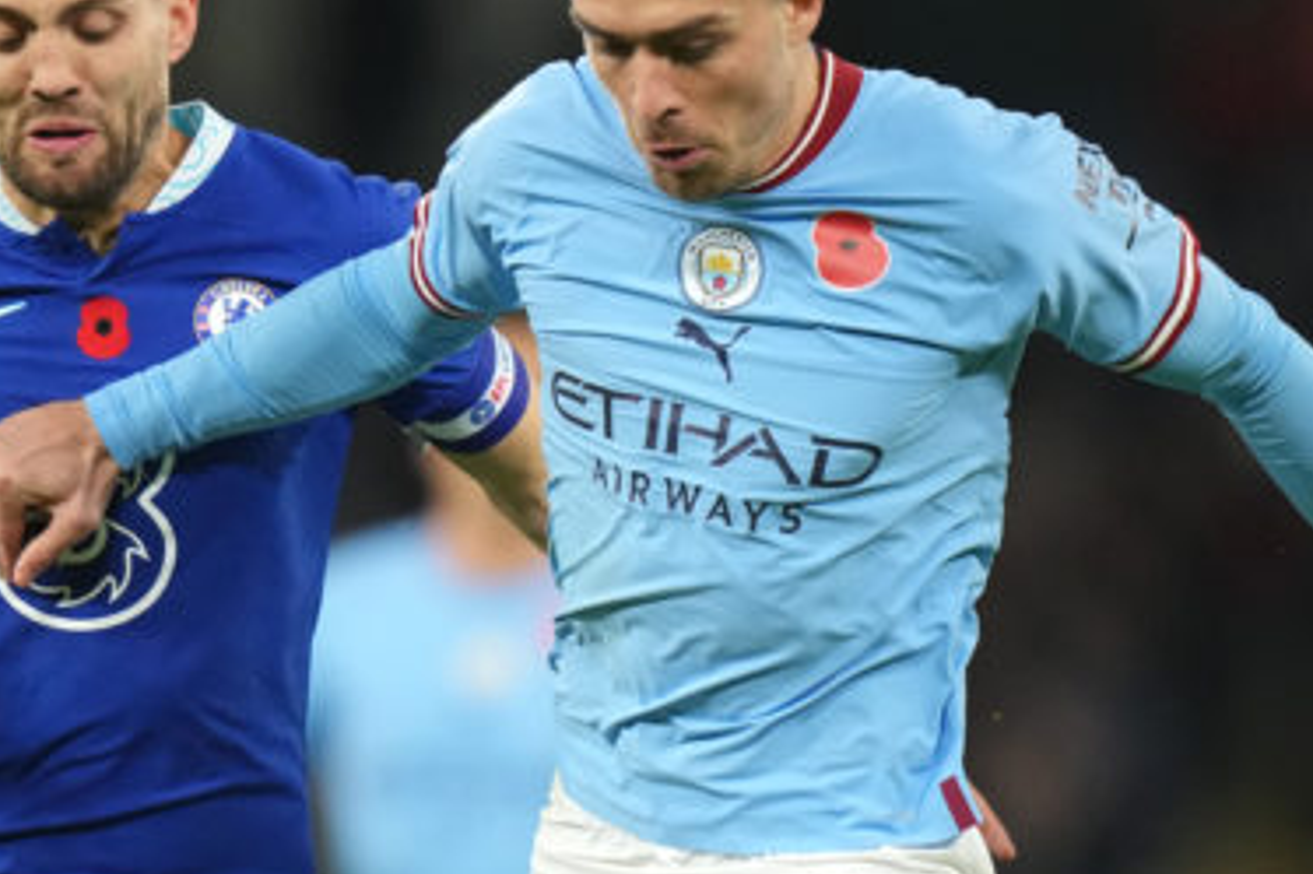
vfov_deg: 1.1
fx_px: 44438
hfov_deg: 1.7
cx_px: 534
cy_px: 797
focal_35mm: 1219
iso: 2000
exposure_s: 1/1250
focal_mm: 400
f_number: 2.8
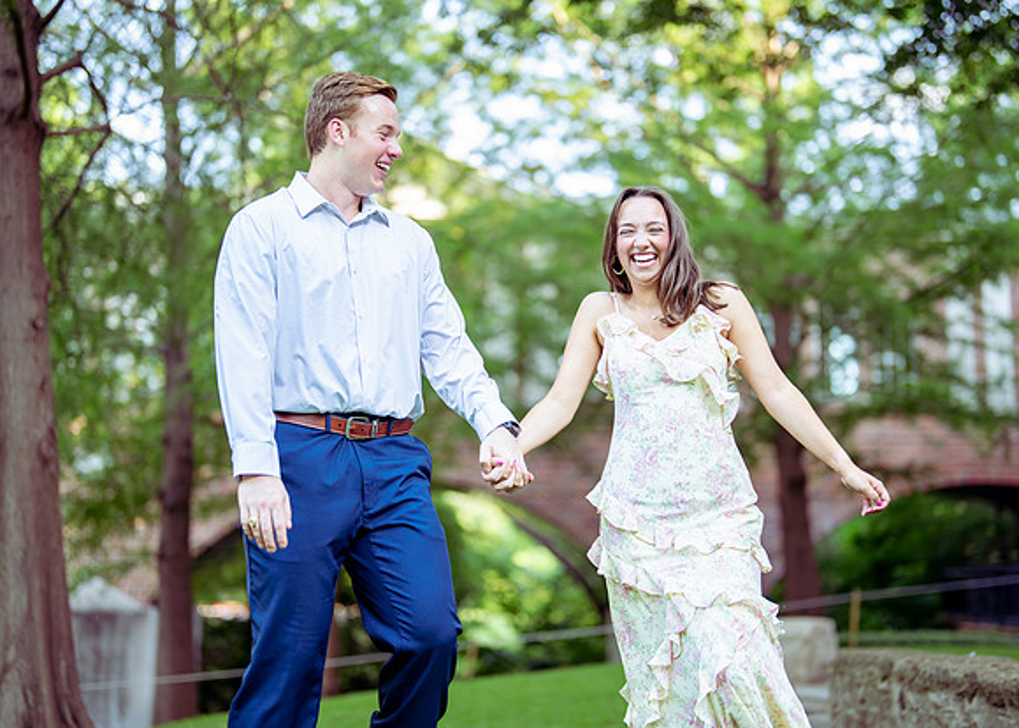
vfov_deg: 26.2
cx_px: 533
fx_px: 1566
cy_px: 354
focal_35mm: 54
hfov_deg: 36.0
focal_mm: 50
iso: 500
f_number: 1.2
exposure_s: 1/1000
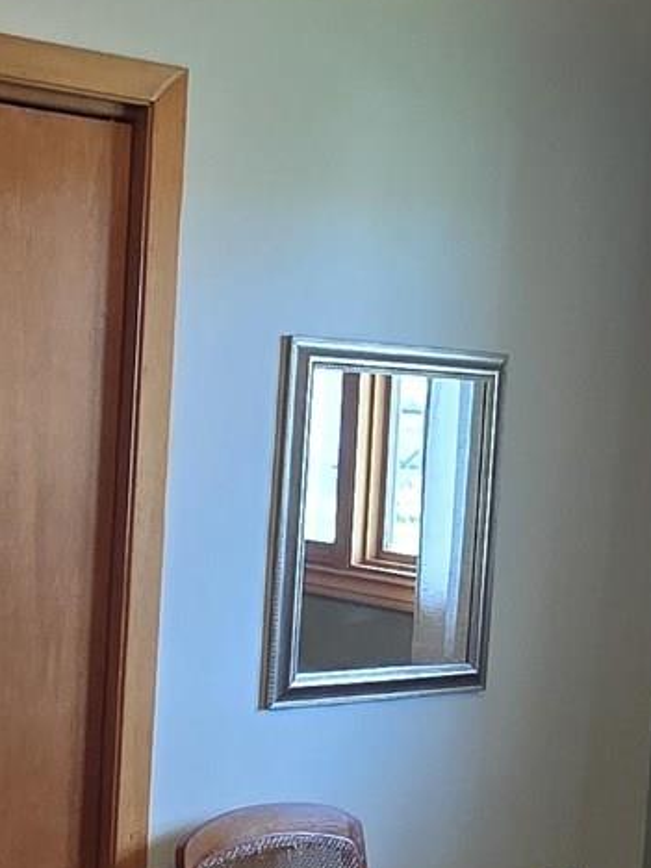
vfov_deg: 30.2
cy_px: 508
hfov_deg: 22.9
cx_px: 263
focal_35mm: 64
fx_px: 1605
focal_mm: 2.2
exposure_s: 1/60
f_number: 2.2
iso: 200
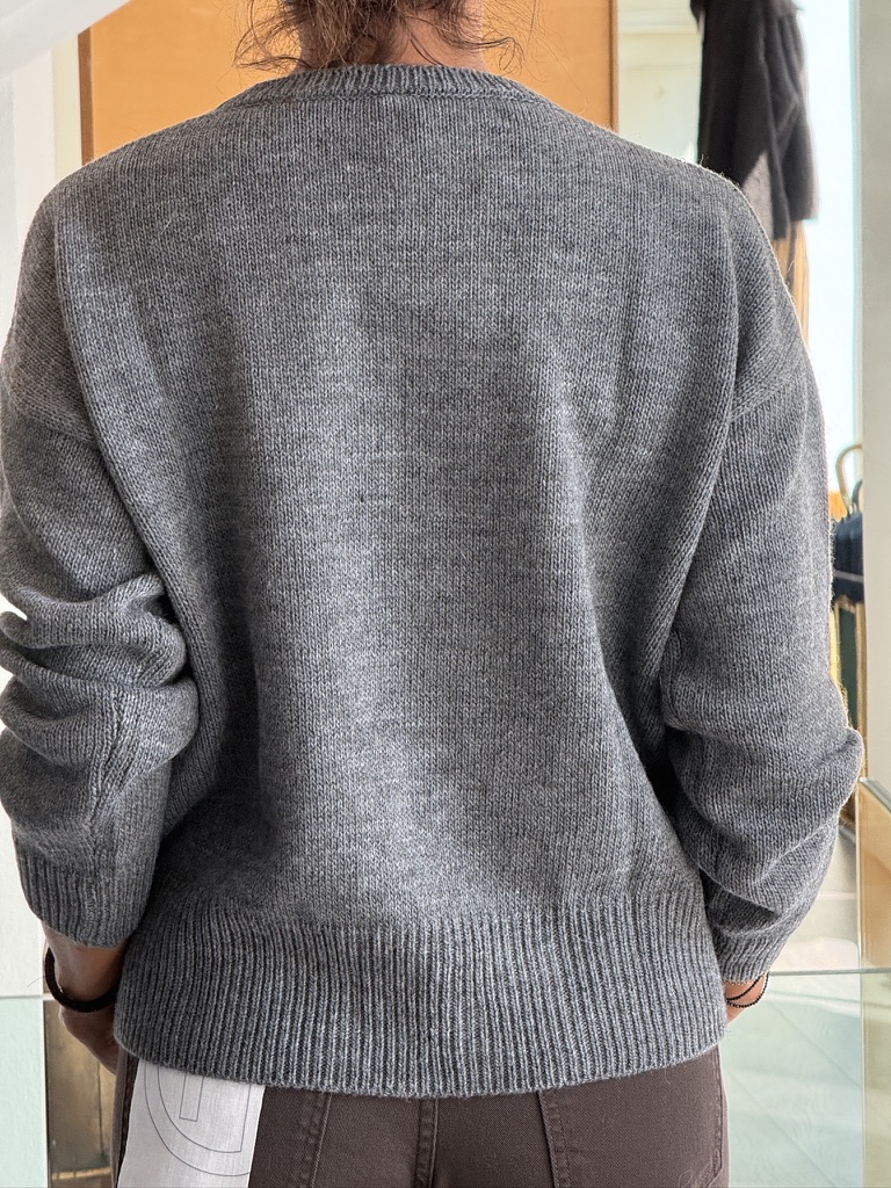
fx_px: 4118
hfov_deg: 12.3
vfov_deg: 16.4
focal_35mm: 120
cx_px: 446
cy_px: 594
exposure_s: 1/99
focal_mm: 15.66
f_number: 2.8
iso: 160
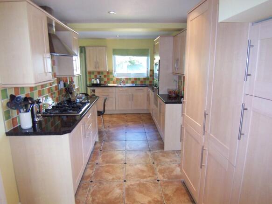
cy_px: 102
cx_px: 136
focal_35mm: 23
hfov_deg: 73.9
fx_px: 181
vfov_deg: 58.9
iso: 200
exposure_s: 1/30
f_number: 2.8
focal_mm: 3.8
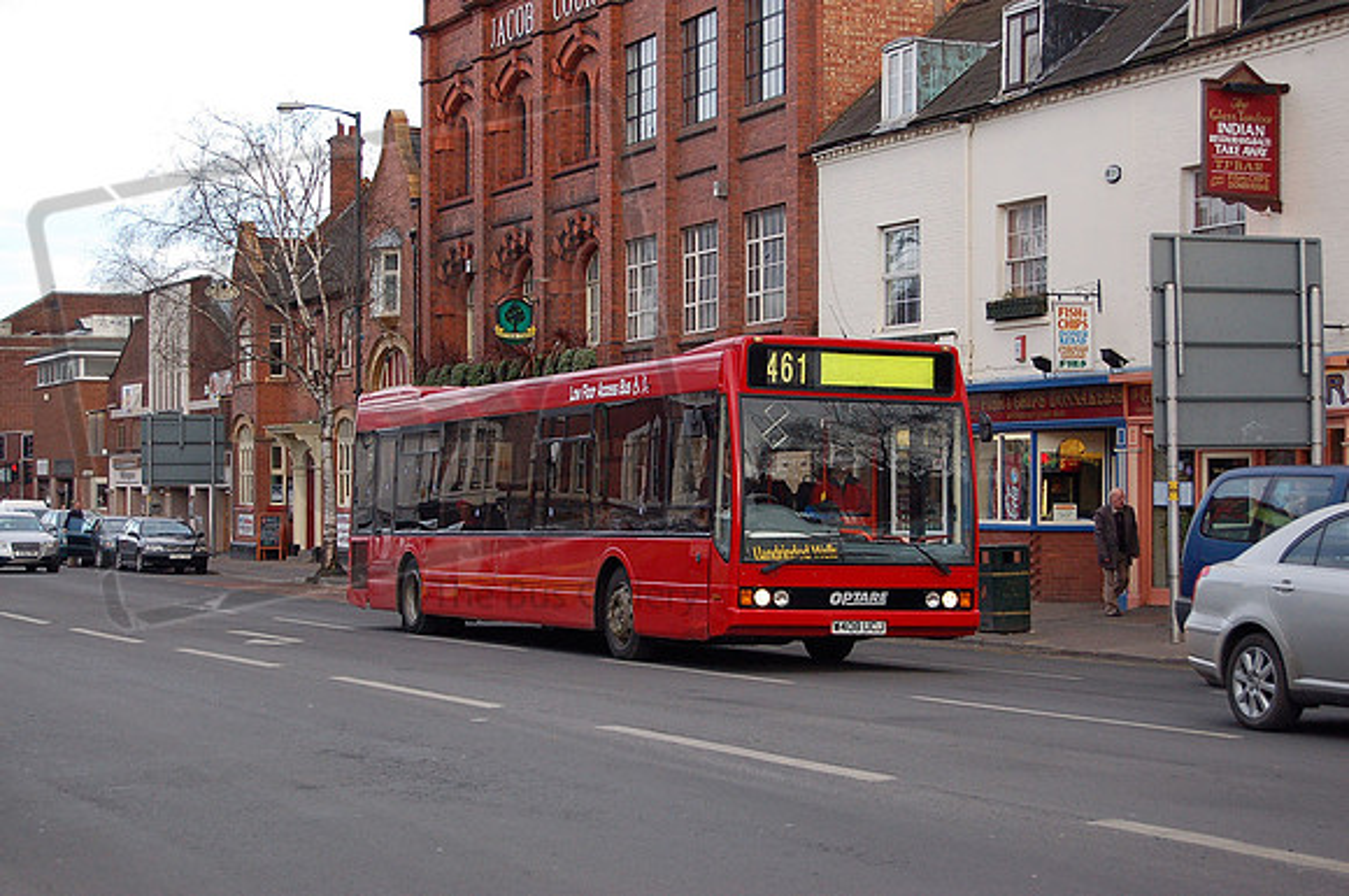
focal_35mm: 69
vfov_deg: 19.7
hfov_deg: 29.3
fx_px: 2582
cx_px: 674
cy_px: 448
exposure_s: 1/500
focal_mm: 46
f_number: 5.3
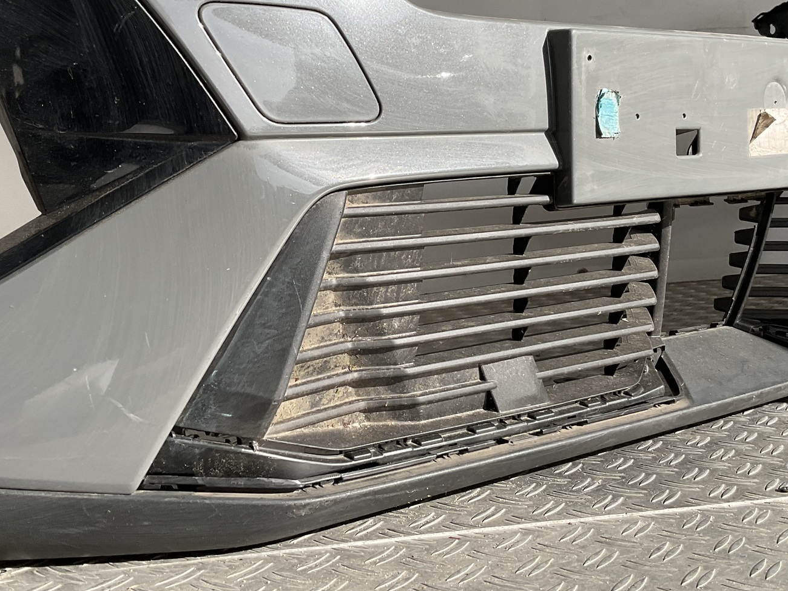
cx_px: 407
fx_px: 1024
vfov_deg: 32.0
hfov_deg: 42.1
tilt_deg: -2.4
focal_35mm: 45
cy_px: 216
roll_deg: +2.6
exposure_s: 1/739
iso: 16
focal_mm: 3
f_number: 1.8
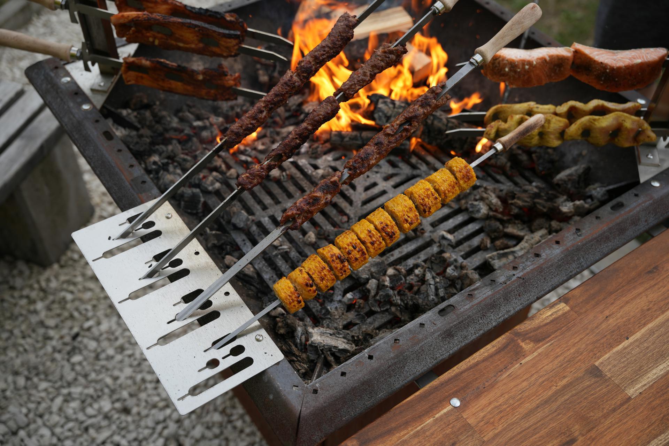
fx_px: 730
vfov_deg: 34.0
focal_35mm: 39
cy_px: 223
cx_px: 334
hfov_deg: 49.2
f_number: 3.5
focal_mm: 39.3
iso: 100
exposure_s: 1/160
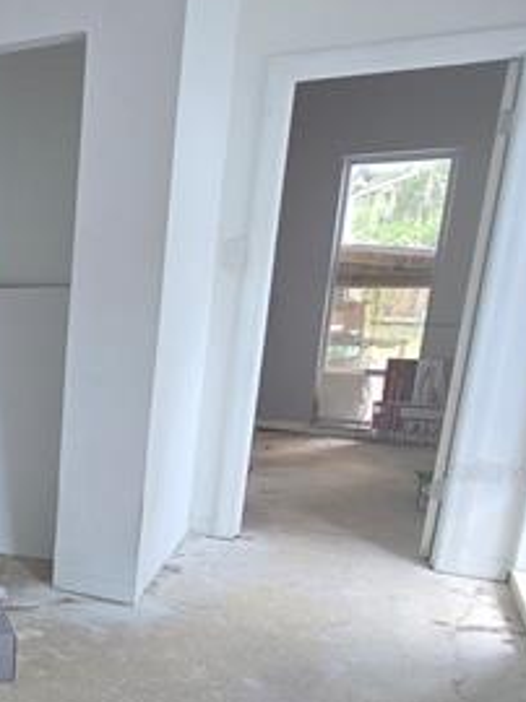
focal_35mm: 37
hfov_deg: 29.4
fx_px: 751
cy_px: 471
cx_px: -190
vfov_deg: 49.3
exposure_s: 1/100
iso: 200
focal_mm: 2.2
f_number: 2.2
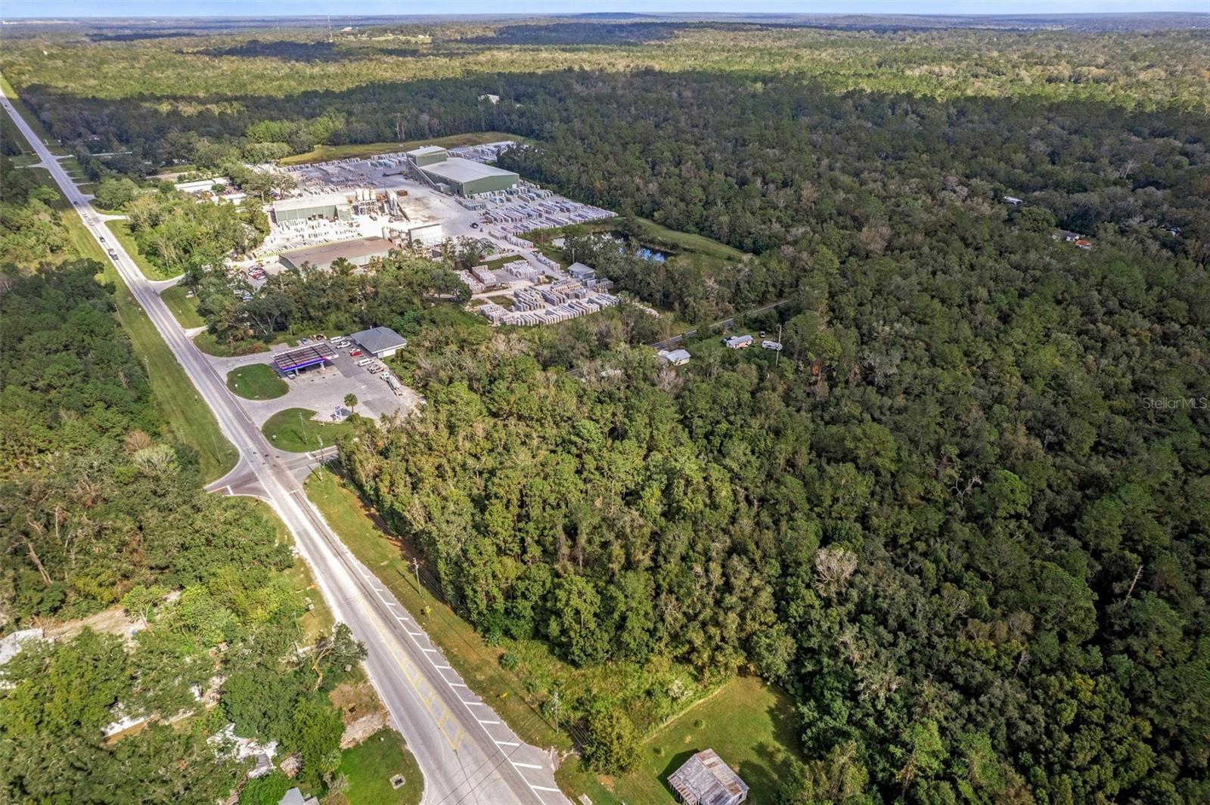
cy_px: 402
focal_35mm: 22
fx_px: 739
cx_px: 605
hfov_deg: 78.6
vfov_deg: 57.2
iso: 120
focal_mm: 8.38
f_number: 2.8
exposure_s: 1/1000
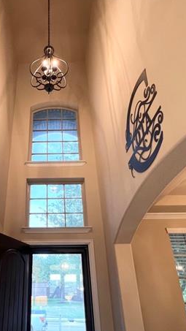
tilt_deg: +25.9
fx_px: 210
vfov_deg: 76.2
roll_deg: -0.3
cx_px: 48
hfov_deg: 46.1
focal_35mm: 24
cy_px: 178
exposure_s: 1/60
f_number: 1.8
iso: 200
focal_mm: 1.57
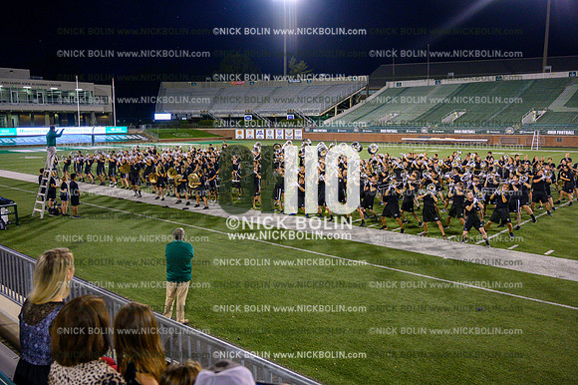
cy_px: 192
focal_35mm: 32
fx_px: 505
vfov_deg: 41.7
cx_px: 289
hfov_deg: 59.5
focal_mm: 31.5
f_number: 4
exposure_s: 1/1000
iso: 4000
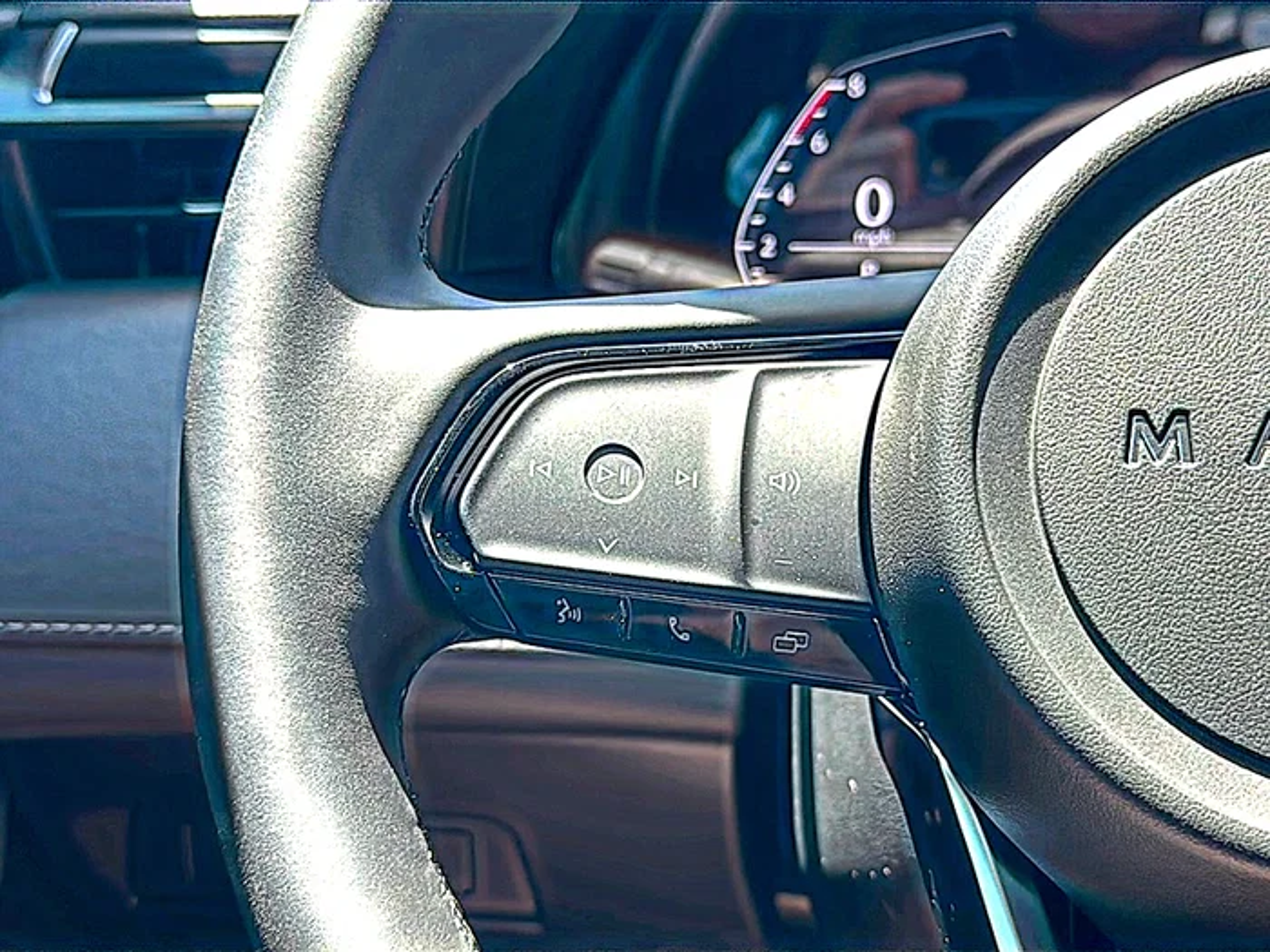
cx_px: 635
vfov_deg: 34.3
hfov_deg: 44.8
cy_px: 476
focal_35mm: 42
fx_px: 1541
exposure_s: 1/239
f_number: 1.78
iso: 64
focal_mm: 6.86
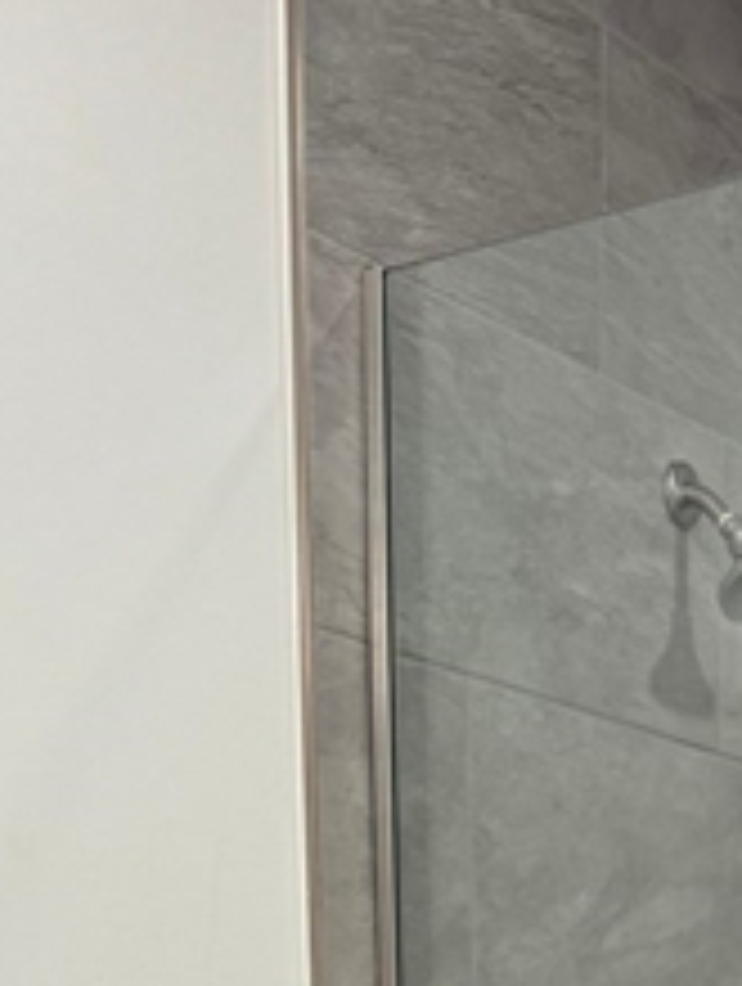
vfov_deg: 18.9
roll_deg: -1.0
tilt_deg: -10.7
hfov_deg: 17.3
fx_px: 2394
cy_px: 1684
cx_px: 724
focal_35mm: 84
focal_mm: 6.86
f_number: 1.78
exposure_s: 1/120
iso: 160
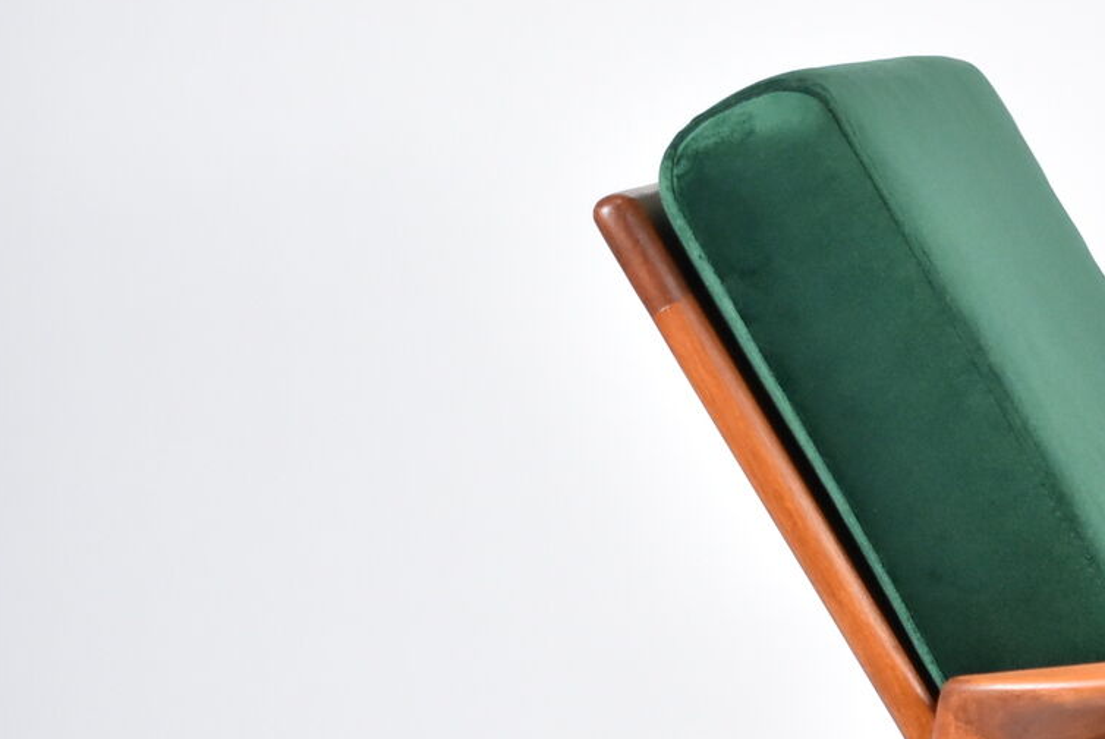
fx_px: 4280
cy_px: 924
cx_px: 1446
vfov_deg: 9.7
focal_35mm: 139
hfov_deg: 14.1
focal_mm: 35
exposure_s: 1/125
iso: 1400
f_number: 4.5
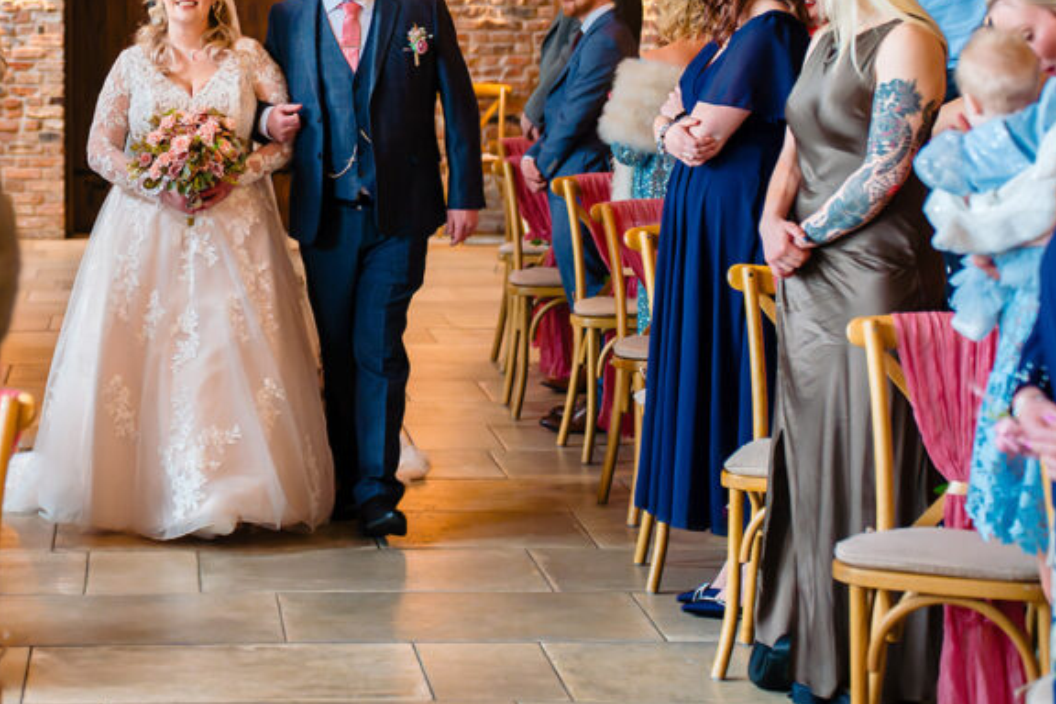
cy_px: 118
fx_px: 3285
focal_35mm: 112
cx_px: 200
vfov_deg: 12.2
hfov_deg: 18.1
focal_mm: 63
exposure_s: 1/200
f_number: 2.8
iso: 3200
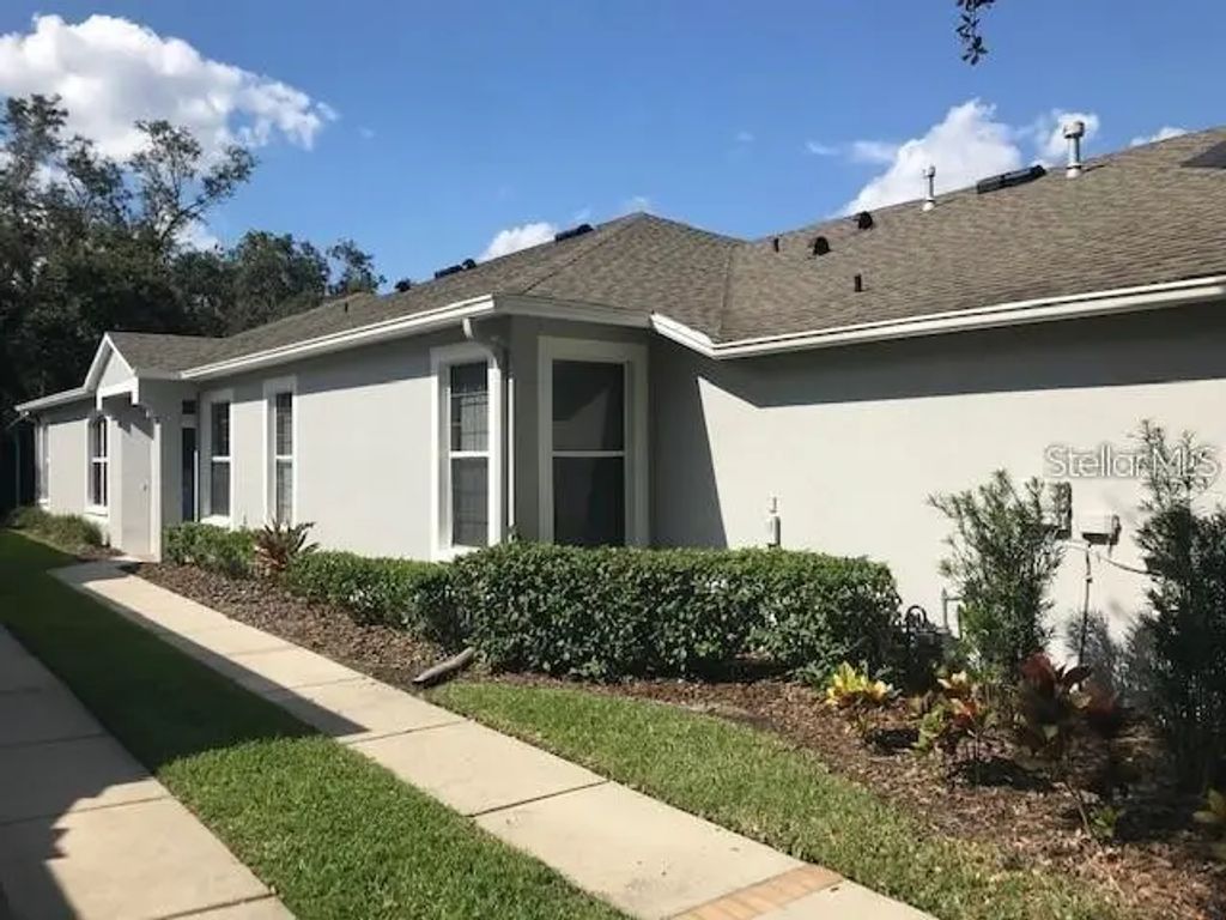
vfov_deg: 49.7
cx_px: 613
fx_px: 992
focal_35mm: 28
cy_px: 460
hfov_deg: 63.4
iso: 20
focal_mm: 3.99
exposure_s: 1/3096
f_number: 1.8
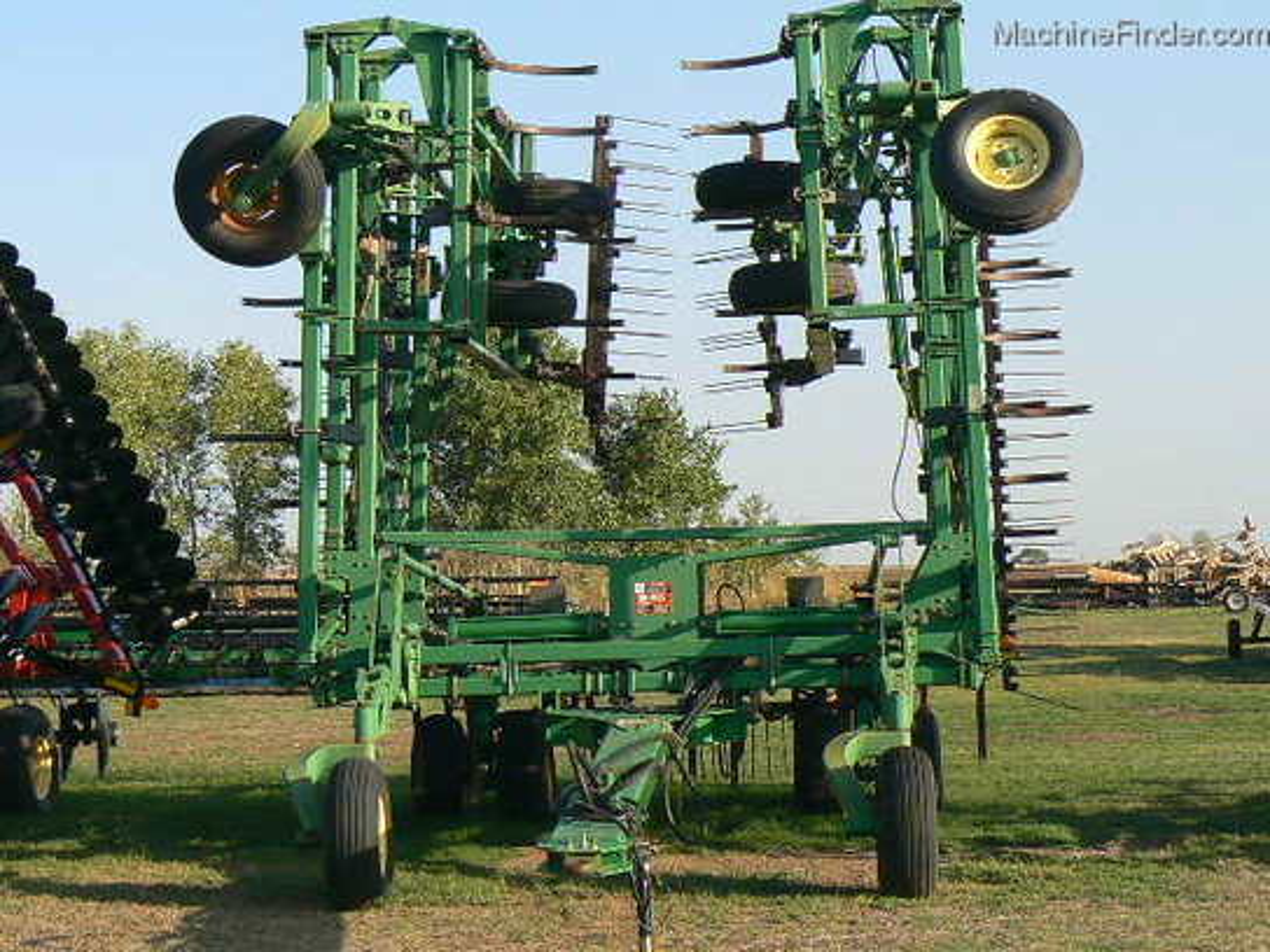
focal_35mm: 81
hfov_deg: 24.1
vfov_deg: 18.2
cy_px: 476
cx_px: 635
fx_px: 2972
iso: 80
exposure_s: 1/400
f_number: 5.6
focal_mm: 9.9
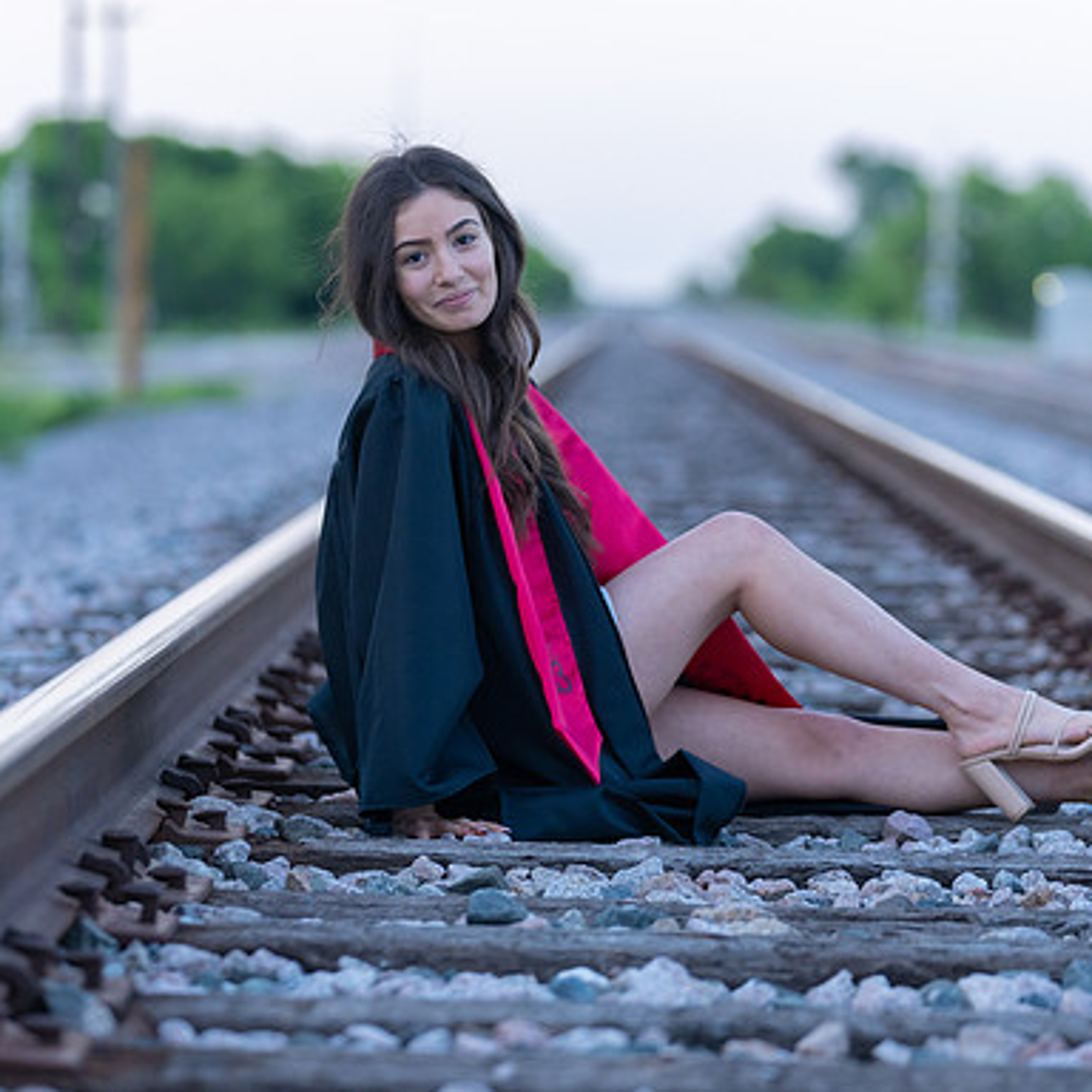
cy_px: 545
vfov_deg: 10.4
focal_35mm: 168
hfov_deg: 10.4
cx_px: 526
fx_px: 5996
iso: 1600
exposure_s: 1/320
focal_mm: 131
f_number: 3.2
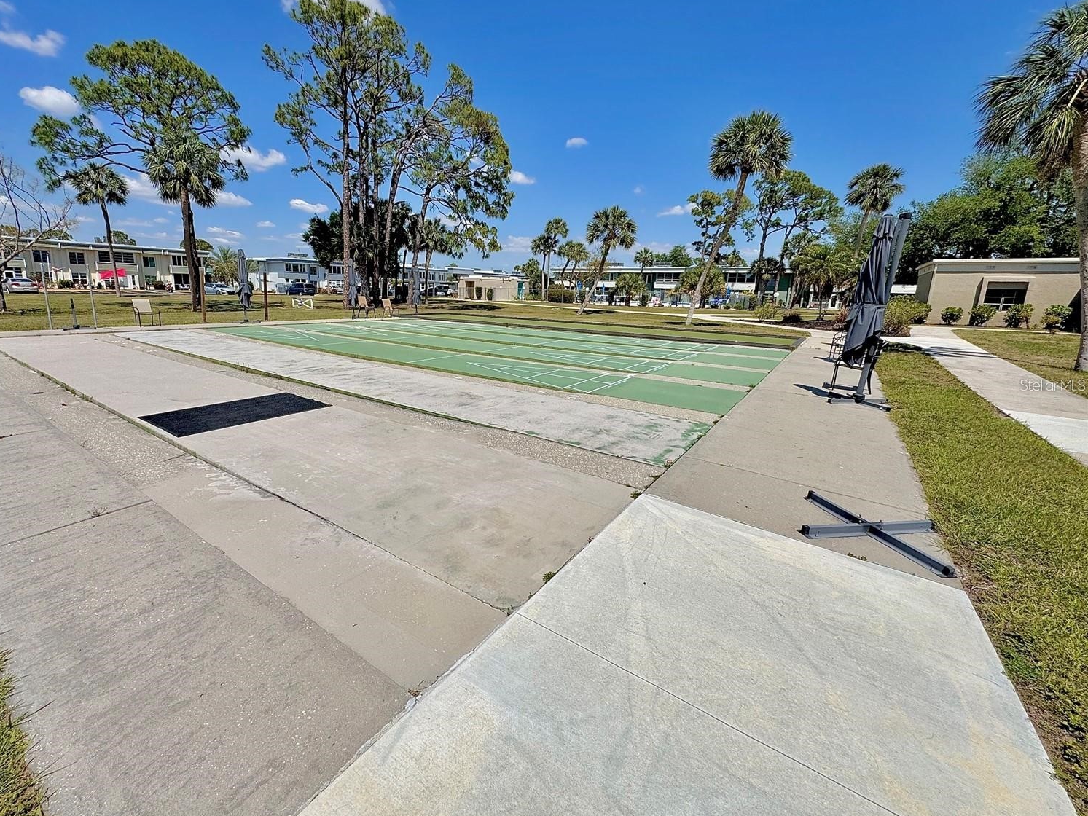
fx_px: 471
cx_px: 506
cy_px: 385
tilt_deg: -12.0
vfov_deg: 81.7
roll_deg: -1.9
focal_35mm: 15
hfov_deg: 98.0
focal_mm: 2.22
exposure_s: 1/3717
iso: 32
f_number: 2.2
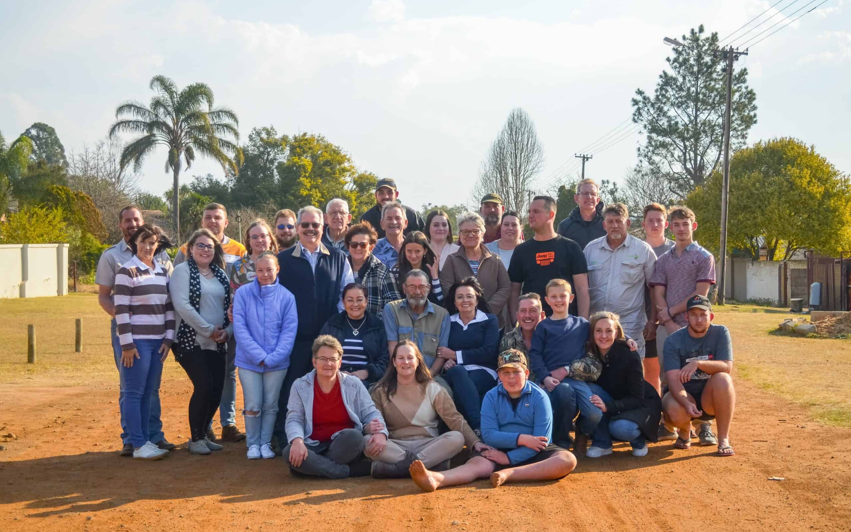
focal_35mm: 54
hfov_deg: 37.8
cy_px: 259
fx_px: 1241
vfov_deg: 24.2
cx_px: 426
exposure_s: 1/1250
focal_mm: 35
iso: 400
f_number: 5.6
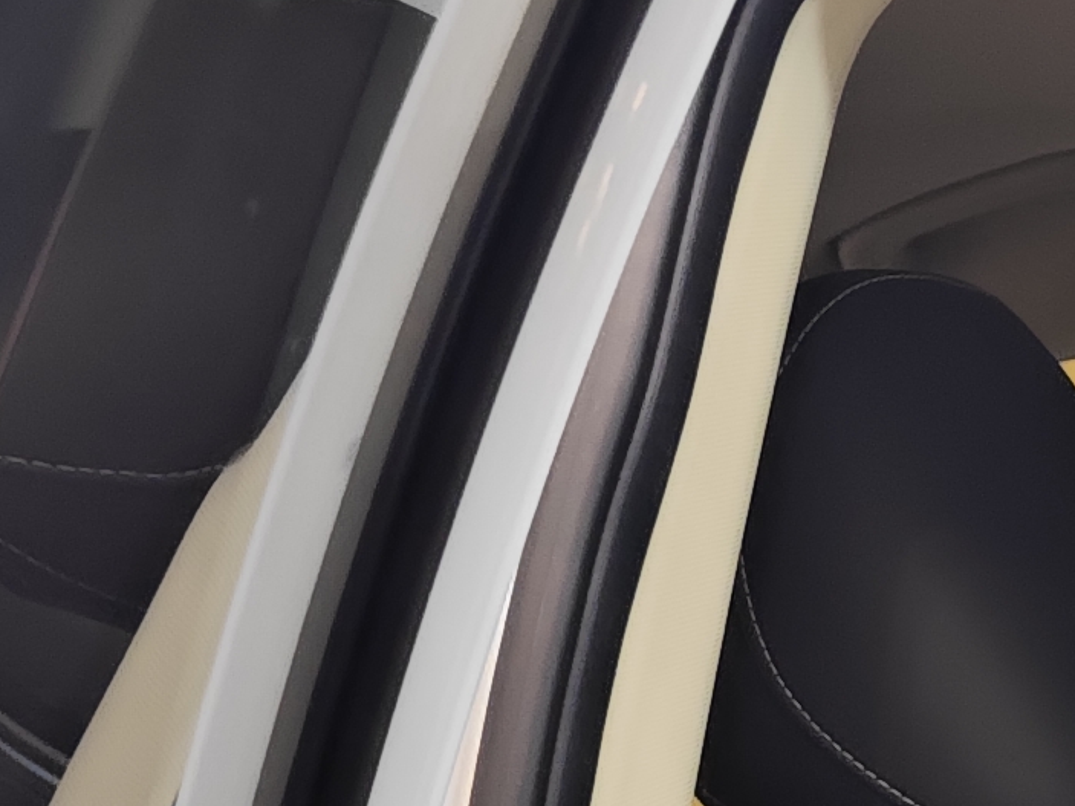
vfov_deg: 10.1
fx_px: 4161
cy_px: 1714
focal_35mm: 134
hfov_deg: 12.3
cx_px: 2387
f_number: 1.9
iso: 640
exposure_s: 1/50
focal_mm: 8.7
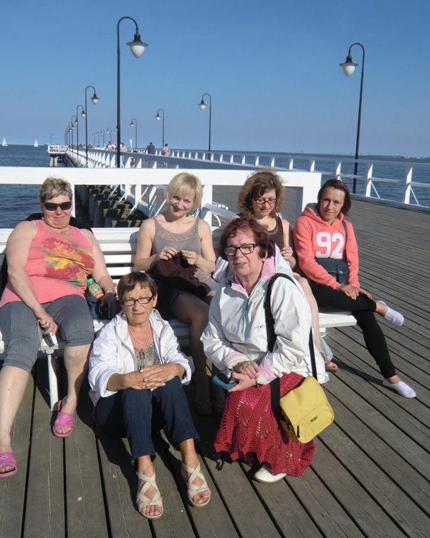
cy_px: 268
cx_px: 239
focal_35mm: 32
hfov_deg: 45.7
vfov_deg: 55.7
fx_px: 509
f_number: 7.5
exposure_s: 1/250
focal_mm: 4.3
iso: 64
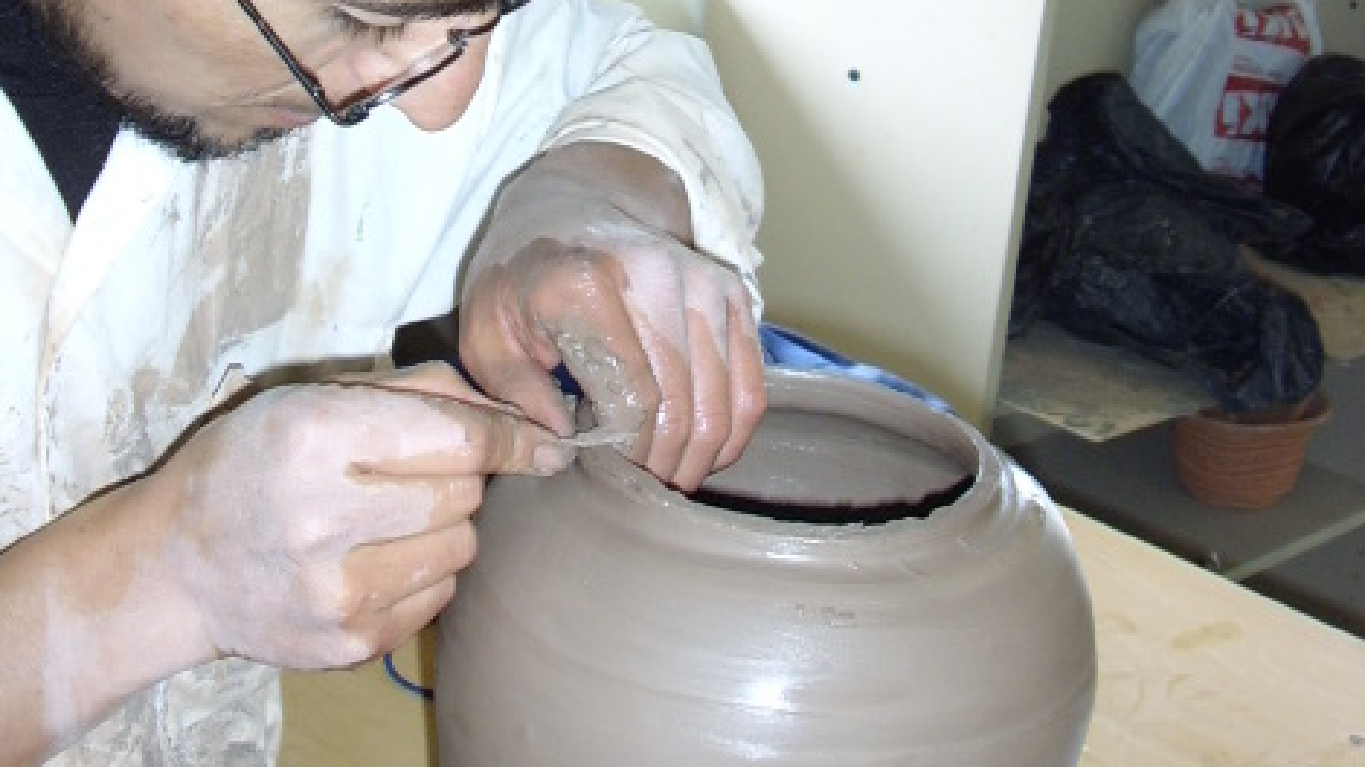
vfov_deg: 24.4
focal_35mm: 49
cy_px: 459
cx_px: 677
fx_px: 1773
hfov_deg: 42.1
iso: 141
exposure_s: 1/60
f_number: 3
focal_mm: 6.3
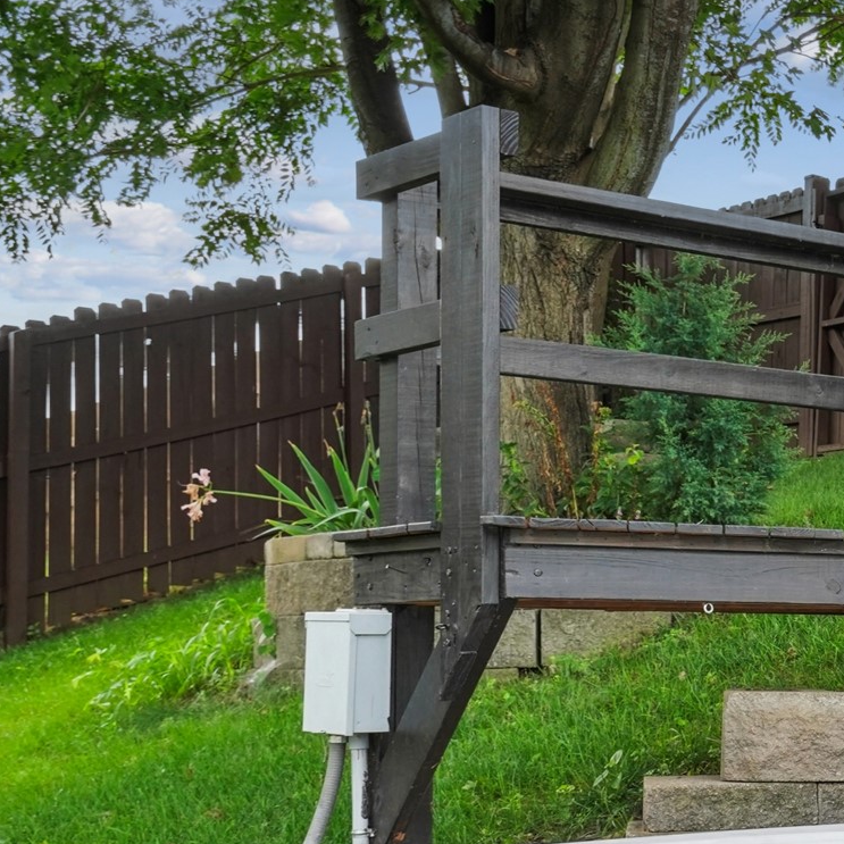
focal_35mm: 72
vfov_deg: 23.5
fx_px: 1986
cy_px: 732
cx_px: 1159
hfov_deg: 21.3
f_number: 9
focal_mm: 29
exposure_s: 1/640
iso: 800
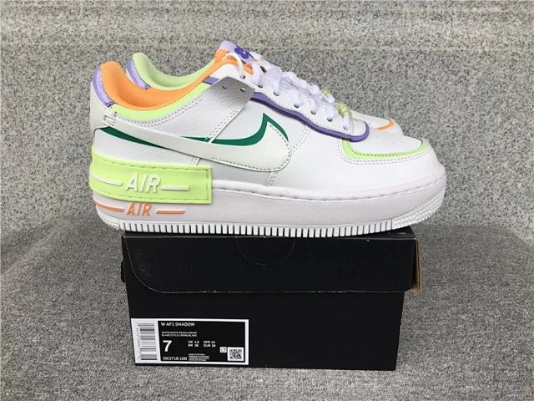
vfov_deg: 45.4
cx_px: 267
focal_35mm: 31
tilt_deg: -19.1
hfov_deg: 58.4
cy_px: 200
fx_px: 478
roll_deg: -0.3
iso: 25
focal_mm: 3.3
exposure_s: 1/117
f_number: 2.4
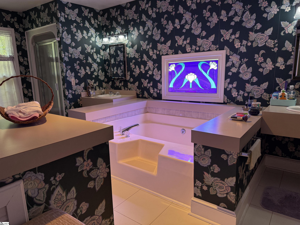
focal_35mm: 24
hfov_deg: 71.6
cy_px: 112
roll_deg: +1.3
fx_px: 208
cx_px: 150
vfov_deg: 56.8
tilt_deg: -9.8
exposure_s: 1/120
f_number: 1.78
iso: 160
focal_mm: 6.76
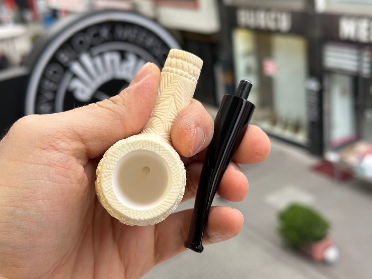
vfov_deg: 30.3
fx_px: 516
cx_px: 186
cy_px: 140
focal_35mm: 48
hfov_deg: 39.7
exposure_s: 1/121
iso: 64
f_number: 1.78
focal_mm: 6.86
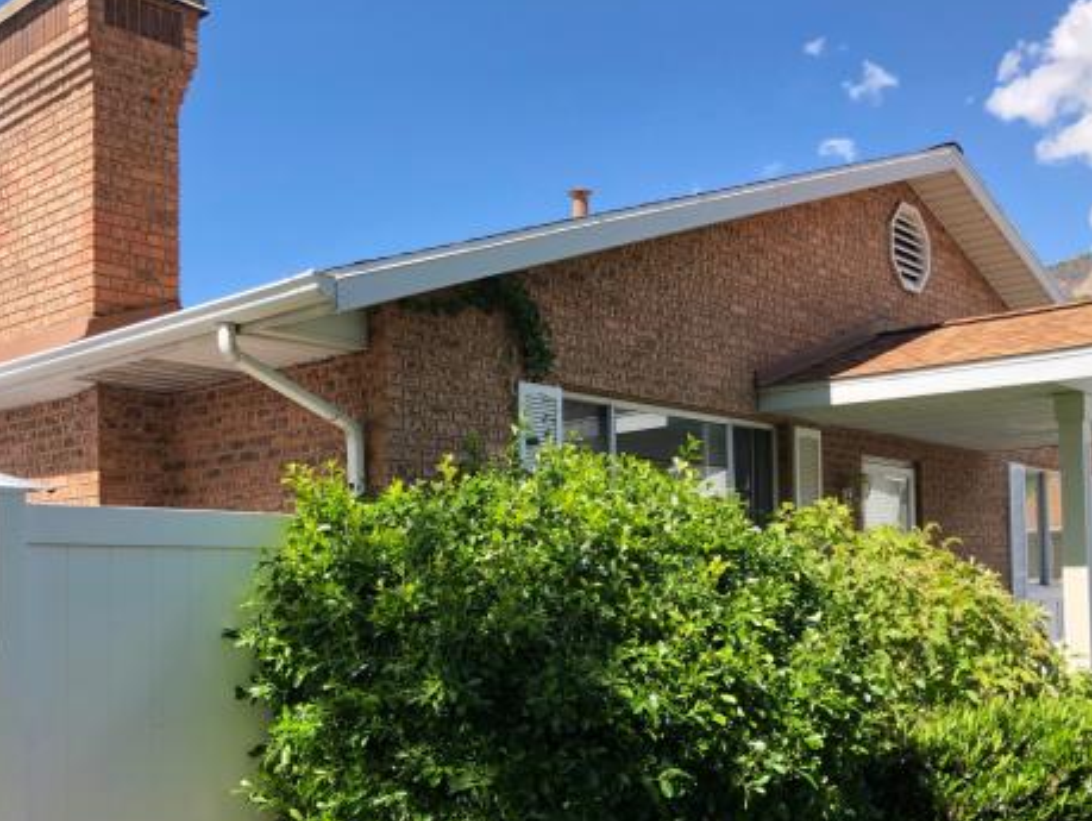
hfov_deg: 47.8
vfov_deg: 36.5
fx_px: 1231
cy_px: 545
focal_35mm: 39
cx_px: 488
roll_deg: +1.5
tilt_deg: +2.4
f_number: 1.8
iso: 20
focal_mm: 4
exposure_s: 1/510
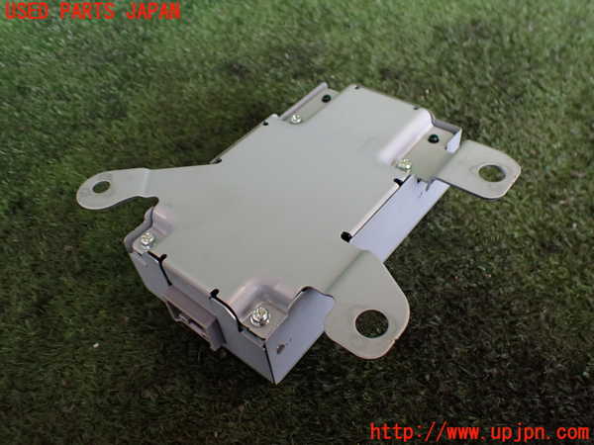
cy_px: 222
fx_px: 515
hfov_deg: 60.0
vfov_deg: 46.8
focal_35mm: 30
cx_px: 297
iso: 320
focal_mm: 5.4
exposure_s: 1/125
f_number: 2.3
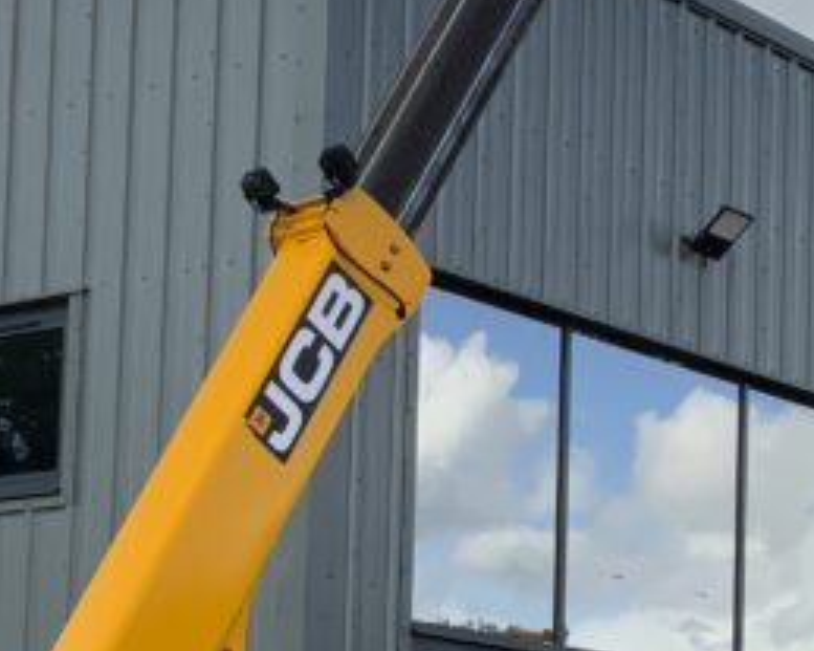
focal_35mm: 112
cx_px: 493
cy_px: 629
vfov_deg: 13.6
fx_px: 2697
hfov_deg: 17.1
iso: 16
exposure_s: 1/962
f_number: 1.8
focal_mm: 3
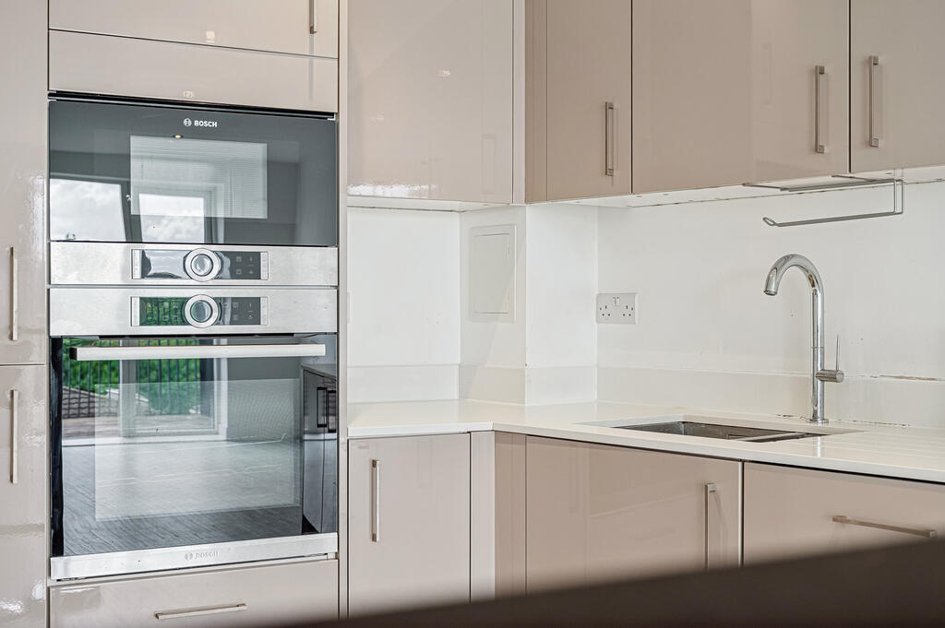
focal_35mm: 44
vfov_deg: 30.5
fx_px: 1154
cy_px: 314
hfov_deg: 44.5
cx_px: 472
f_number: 5.6
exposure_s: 1/50
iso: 250
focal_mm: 44
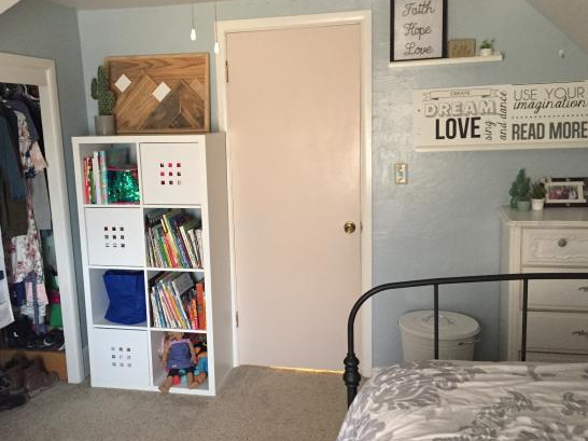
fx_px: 577
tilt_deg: -10.6
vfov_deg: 41.8
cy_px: 221
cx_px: 258
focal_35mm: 34
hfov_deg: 53.8
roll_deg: +2.2
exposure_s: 1/20
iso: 250
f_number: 2.2
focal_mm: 4.15
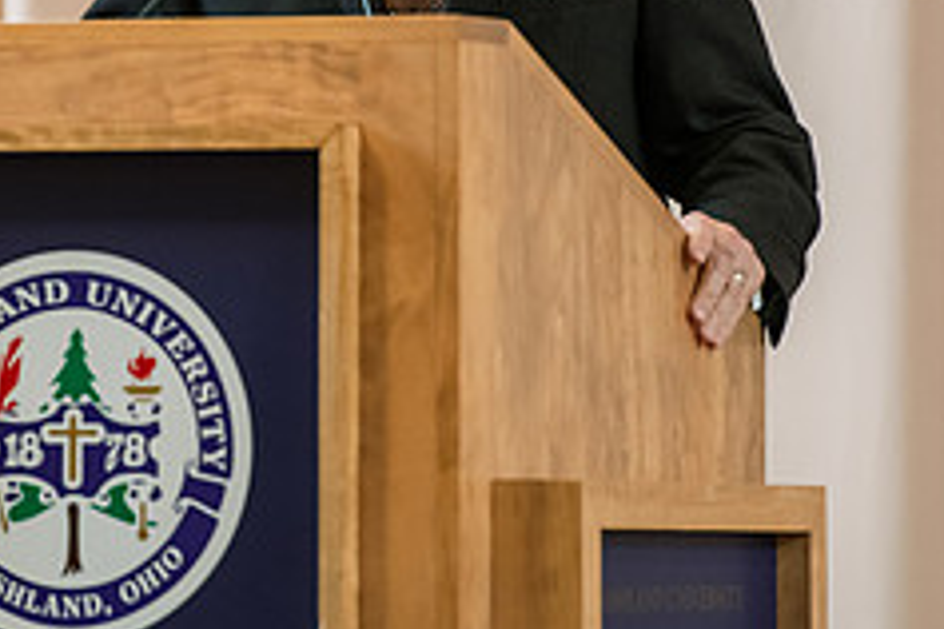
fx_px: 12822
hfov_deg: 4.2
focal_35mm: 489
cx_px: 279
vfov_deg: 2.8
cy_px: 46
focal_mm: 200
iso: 1600
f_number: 3.2
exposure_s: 1/200
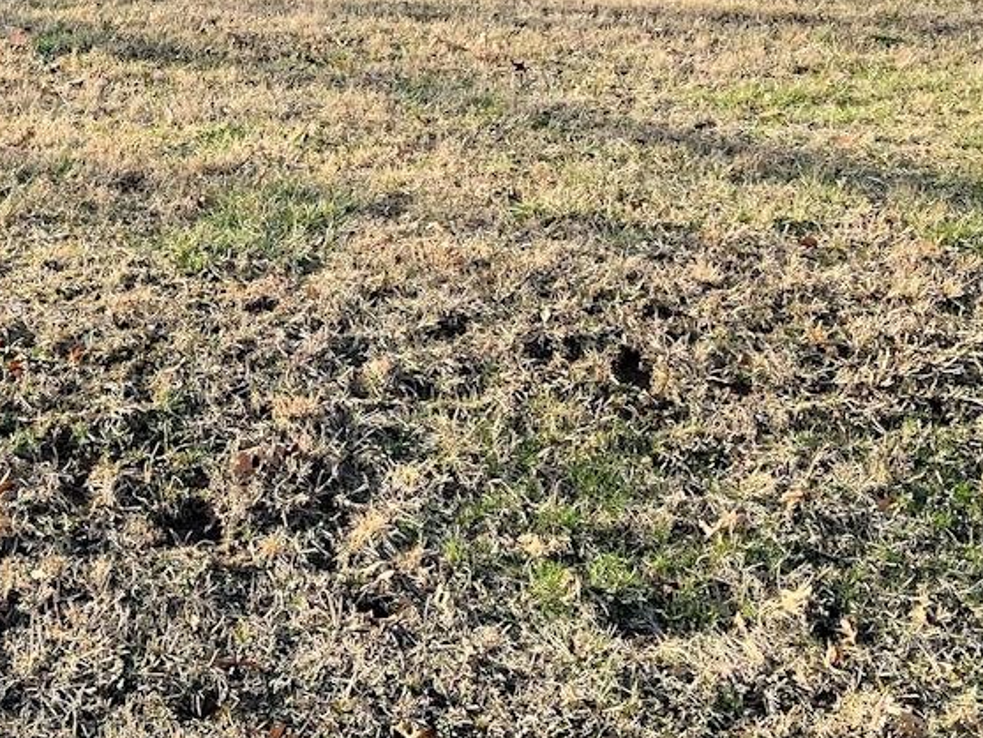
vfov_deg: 20.5
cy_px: 56
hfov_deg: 27.2
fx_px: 1988
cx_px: 198
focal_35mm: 70
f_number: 1.6
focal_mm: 5.1
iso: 50
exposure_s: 1/1580
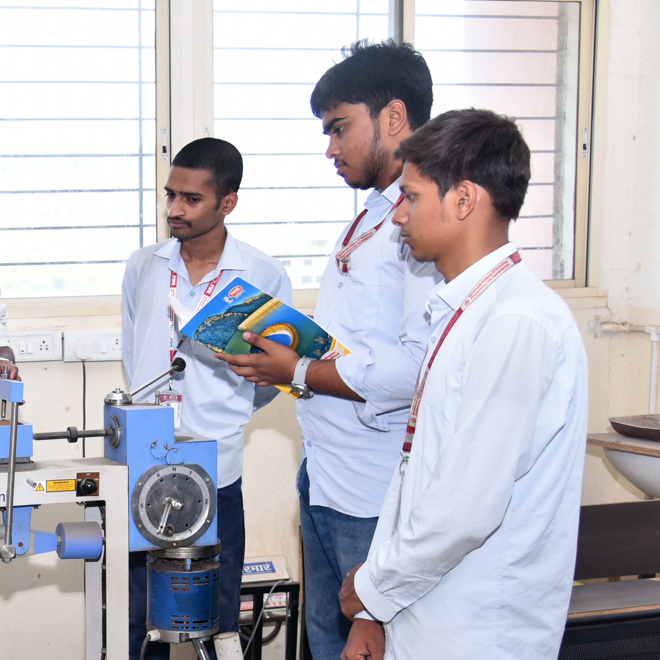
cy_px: 435
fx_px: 1230
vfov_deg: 29.9
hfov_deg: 28.0
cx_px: -17
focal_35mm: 57
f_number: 4
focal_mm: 31
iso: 640
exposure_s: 1/200
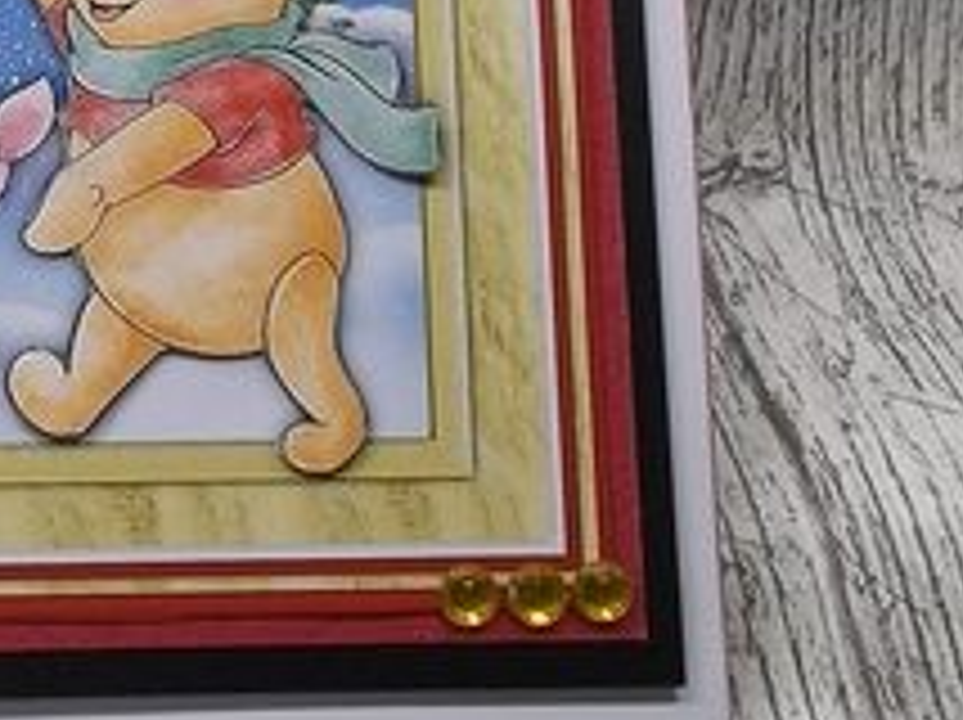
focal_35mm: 61
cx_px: -14
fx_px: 1695
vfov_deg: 23.6
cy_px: 137
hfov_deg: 29.5
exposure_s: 1/30
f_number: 3.3
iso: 111
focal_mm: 4.1
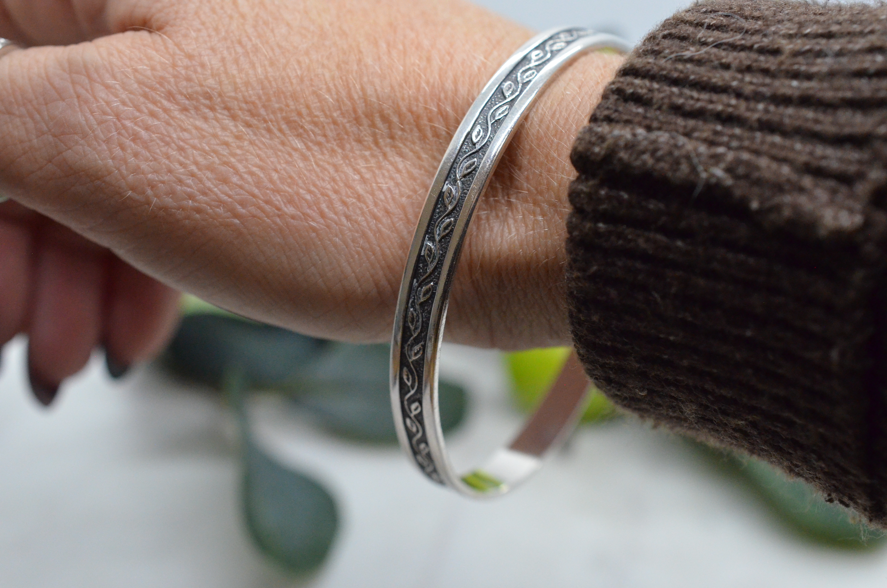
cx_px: 444
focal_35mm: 60
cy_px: 294
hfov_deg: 33.5
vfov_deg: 22.5
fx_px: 1475
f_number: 6.3
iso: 4000
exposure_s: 1/1000
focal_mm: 40
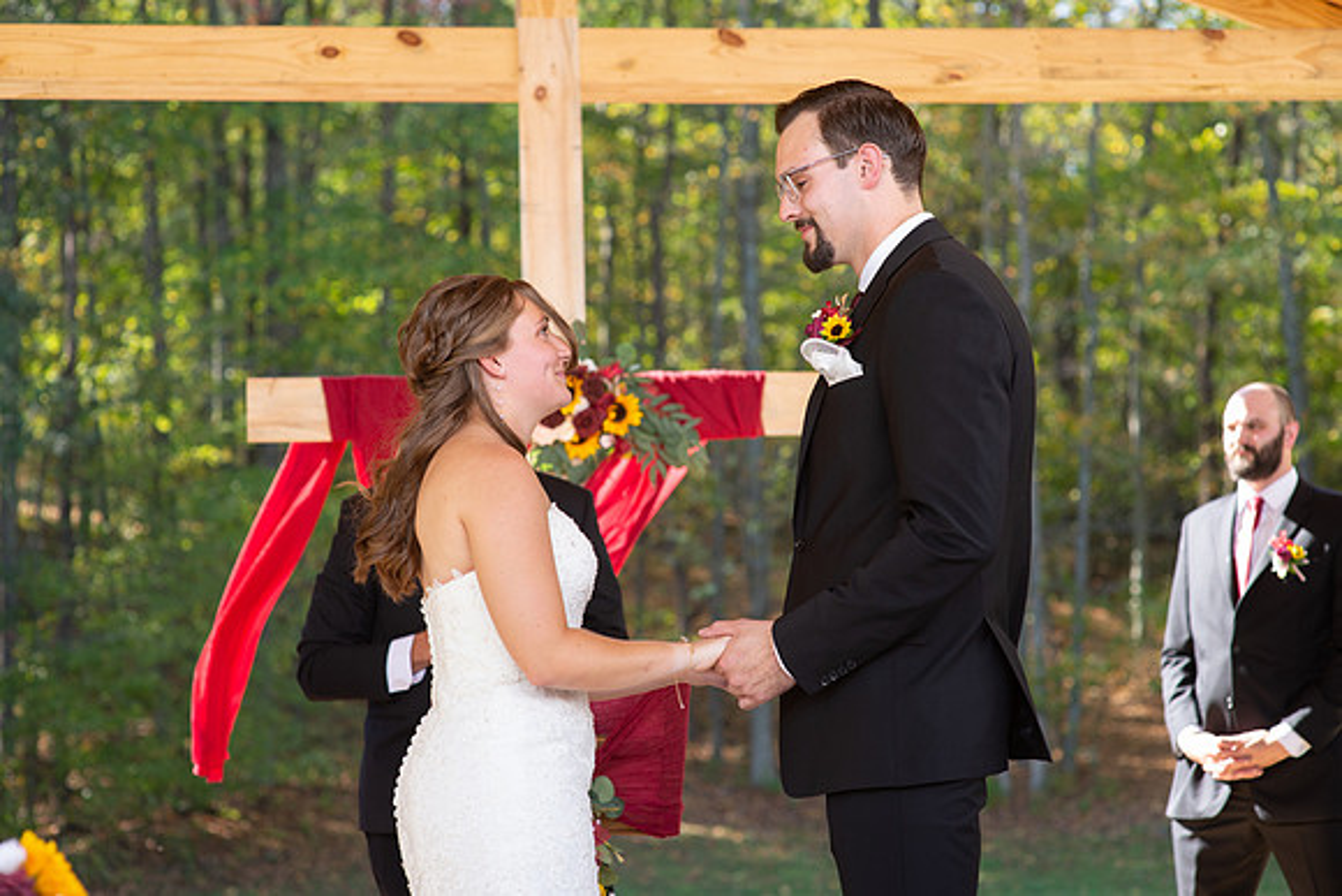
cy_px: 448
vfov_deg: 15.9
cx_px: 671
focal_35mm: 86
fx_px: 3201
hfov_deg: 23.7
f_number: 4.5
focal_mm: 85
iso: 500
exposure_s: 1/400
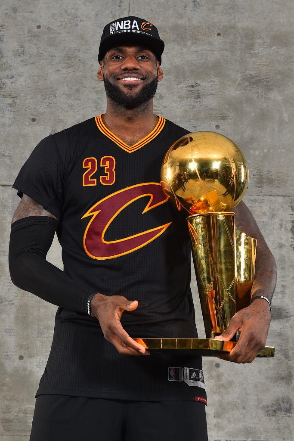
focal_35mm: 70
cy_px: 220
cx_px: 147
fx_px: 857
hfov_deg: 19.5
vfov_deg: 28.8
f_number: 9
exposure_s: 1/200
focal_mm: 70
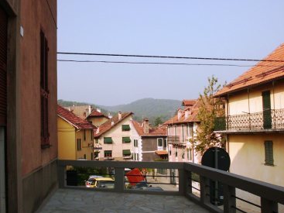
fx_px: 361
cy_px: 105
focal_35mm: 44
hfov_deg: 42.9
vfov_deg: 32.9
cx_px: 124
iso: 64
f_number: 7.3
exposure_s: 1/250
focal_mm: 6.3
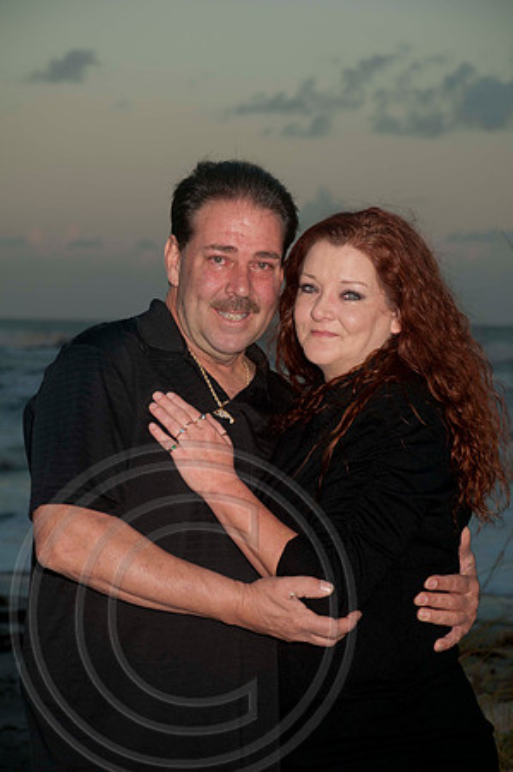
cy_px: 386
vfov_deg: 17.1
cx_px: 256
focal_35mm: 120
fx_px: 2571
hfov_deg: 11.4
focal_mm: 80
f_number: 6.3
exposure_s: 1/80
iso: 100
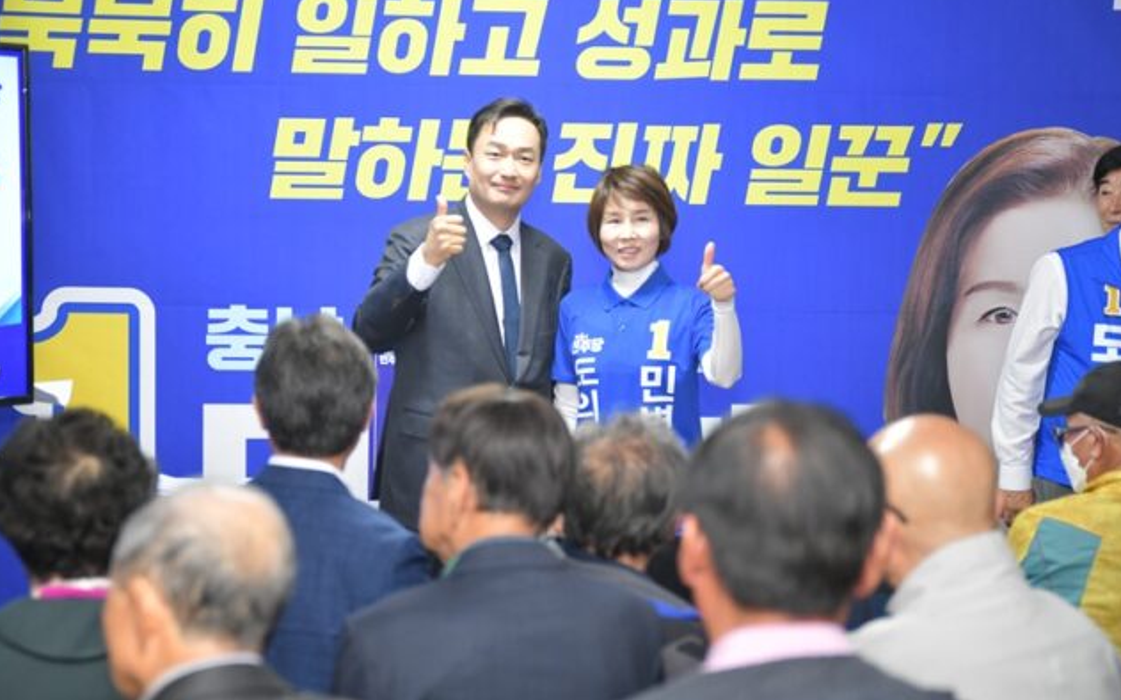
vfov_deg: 20.9
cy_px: 341
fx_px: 1894
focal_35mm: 62
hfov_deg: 33.0
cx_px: 561
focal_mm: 60
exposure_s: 1/250
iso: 2500
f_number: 2.8
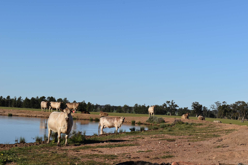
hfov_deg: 24.6
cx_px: 124
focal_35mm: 82
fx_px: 568
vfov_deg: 16.6
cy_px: 82
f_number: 10
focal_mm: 55
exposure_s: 1/400
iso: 200
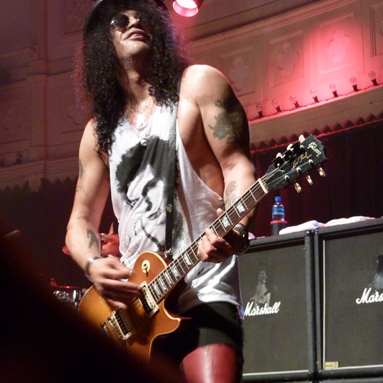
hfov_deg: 18.7
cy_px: 178
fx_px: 1164
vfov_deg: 18.7
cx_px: 193
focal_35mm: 93
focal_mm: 12.8
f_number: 4.2
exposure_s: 1/25
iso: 400
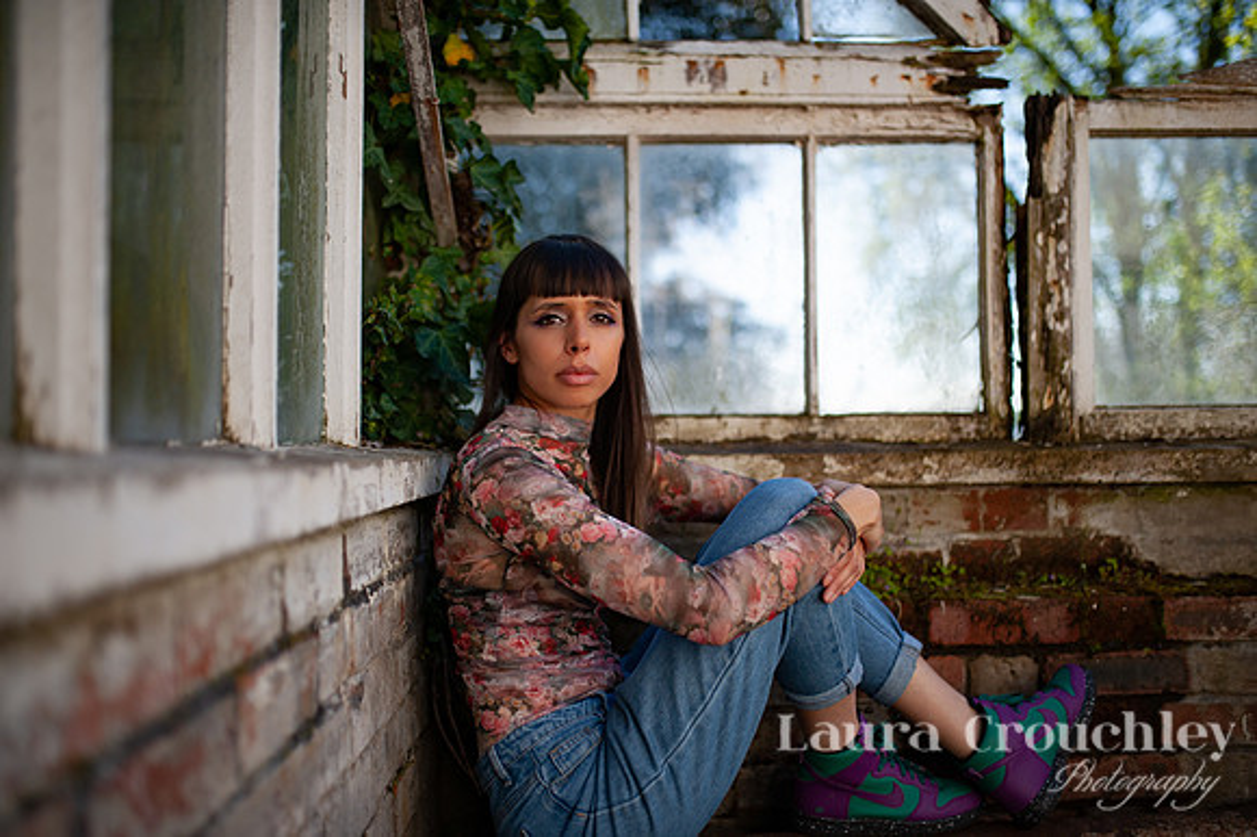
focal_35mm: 35
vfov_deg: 37.6
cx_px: 628
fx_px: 1227
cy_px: 418
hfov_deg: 54.2
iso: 320
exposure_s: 1/6400
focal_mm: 35
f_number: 1.4
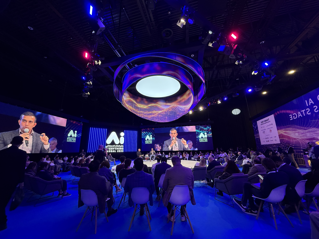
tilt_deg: +14.1
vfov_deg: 85.7
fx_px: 129
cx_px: 160
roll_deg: +1.6
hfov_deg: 102.1
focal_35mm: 14
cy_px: 120
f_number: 2.2
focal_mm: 2.22
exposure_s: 1/71
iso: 320
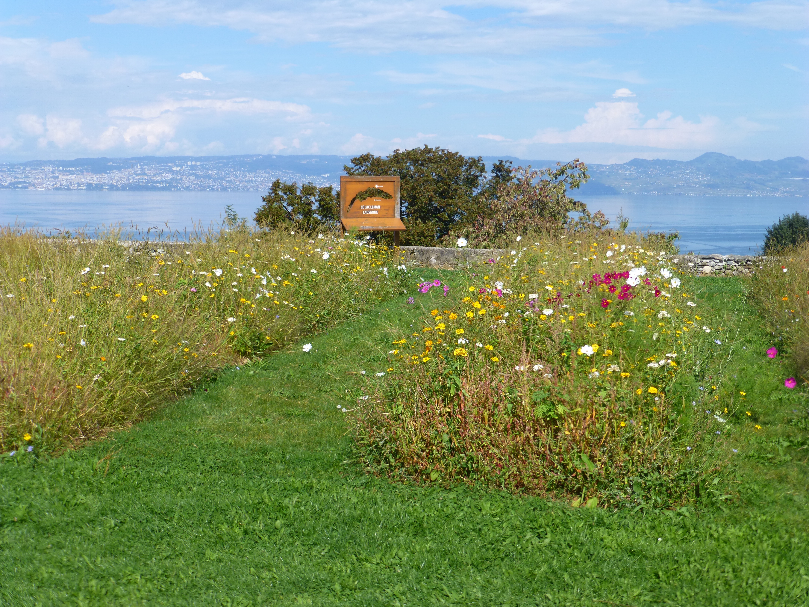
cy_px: 304
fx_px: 1192
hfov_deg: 37.5
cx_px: 404
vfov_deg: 28.6
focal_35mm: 51
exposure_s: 1/800
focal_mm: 9
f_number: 4.4
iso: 100
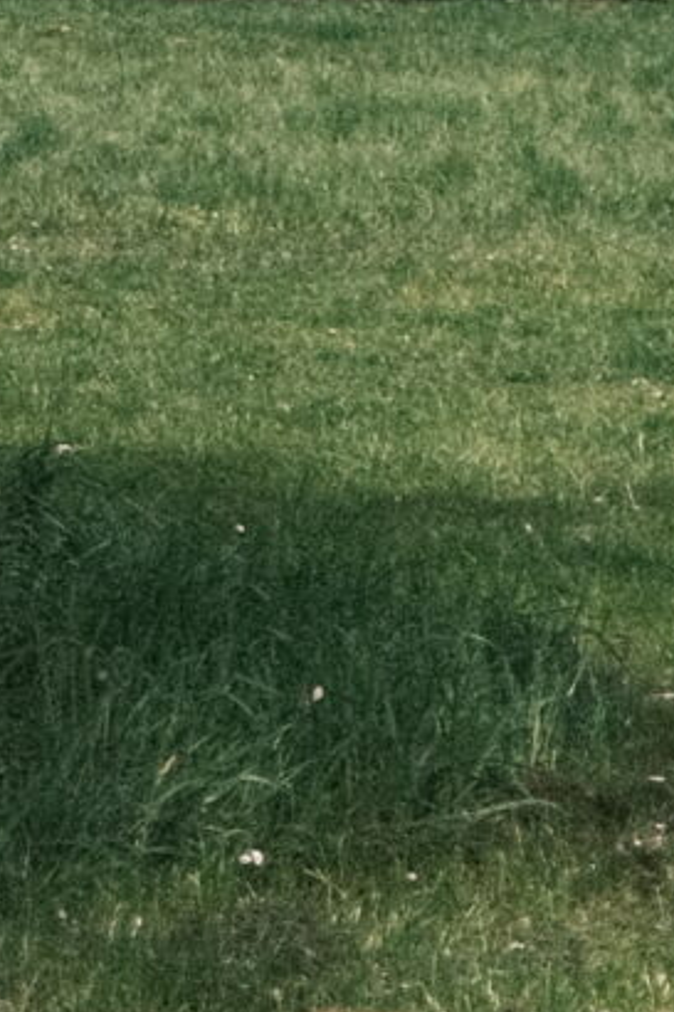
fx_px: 7897
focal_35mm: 281
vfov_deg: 7.3
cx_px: -1290
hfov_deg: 4.7
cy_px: -323
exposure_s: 1/4000
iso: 500
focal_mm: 30.2
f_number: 3.6
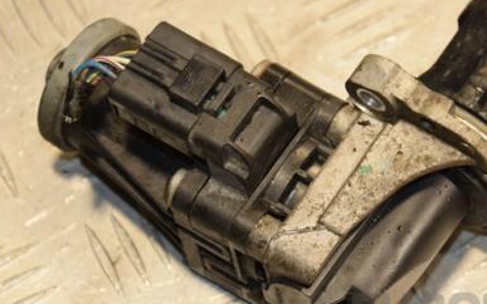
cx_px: 328
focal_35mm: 166
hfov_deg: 12.6
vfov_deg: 7.9
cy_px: 144
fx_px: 2204
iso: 800
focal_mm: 70
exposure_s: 1/200
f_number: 6.3
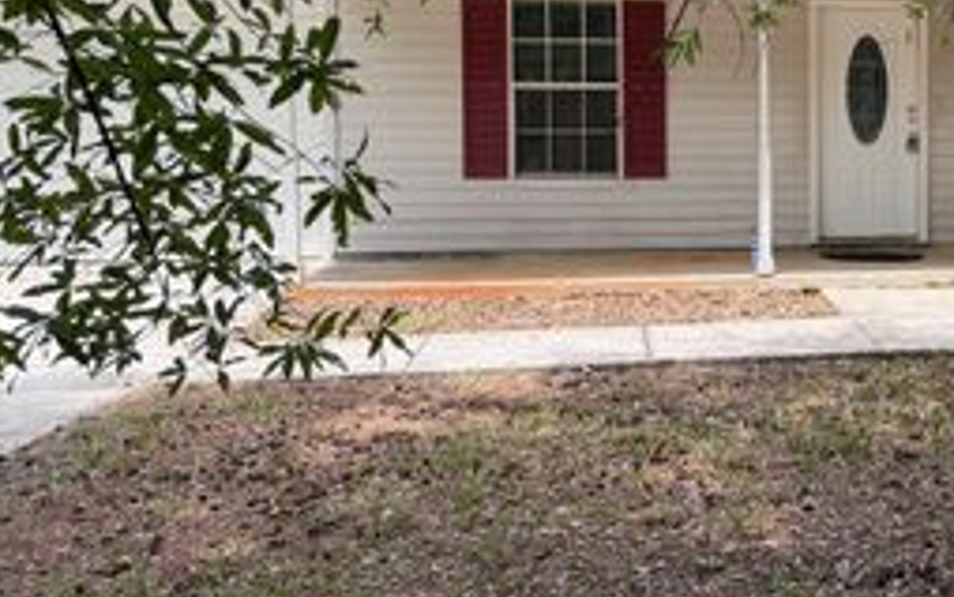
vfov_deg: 25.6
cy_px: 152
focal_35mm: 50
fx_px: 1301
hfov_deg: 37.8
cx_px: 849
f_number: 1.78
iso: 100
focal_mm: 6.76
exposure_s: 1/757
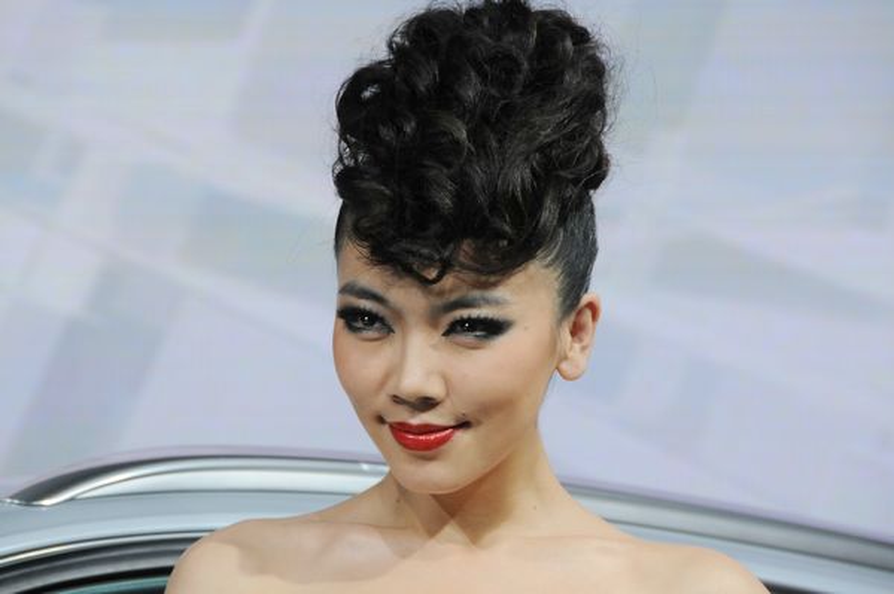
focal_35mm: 300
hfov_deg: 6.9
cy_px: 297
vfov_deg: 4.6
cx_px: 447
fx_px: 7444
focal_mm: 200
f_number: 8
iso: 1000
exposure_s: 1/250
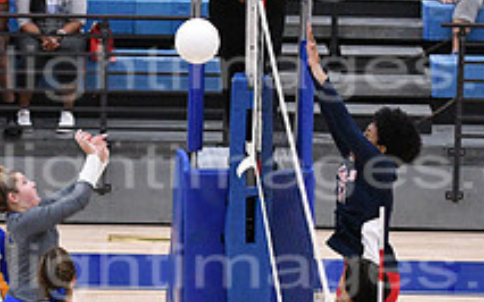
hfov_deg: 7.2
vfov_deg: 4.5
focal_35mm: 292
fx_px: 3851
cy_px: 321
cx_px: 139
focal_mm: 70
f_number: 3.2
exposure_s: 1/1000
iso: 6400
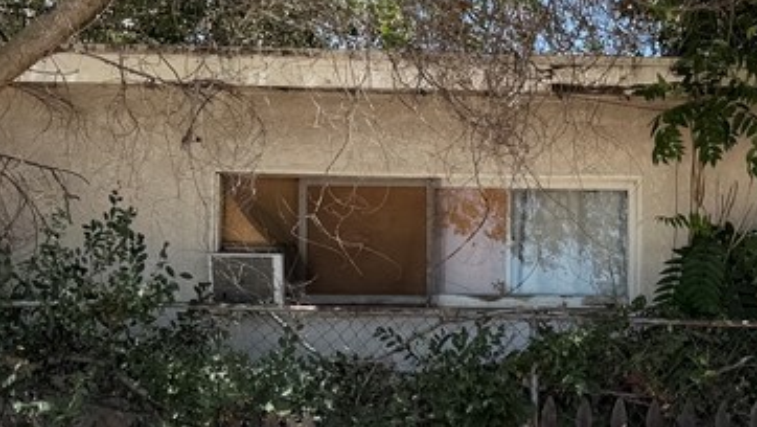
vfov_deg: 16.2
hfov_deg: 26.8
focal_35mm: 74
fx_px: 1486
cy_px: 329
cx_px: 784
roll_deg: +0.2
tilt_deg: +1.2
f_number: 1.78
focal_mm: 6.76
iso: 80
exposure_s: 1/1553
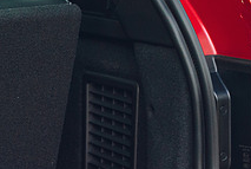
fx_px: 1327
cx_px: -97
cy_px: -106
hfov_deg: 10.5
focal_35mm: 190
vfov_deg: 7.1
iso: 800
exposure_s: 1/80
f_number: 4
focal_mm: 52
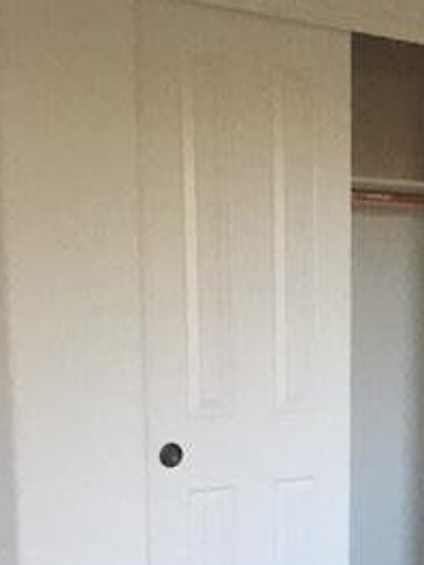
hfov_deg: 19.8
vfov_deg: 27.2
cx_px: 501
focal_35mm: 70
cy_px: 458
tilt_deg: -9.5
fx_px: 1142
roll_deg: +0.3
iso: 200
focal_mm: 4.15
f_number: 2.2
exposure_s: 1/30
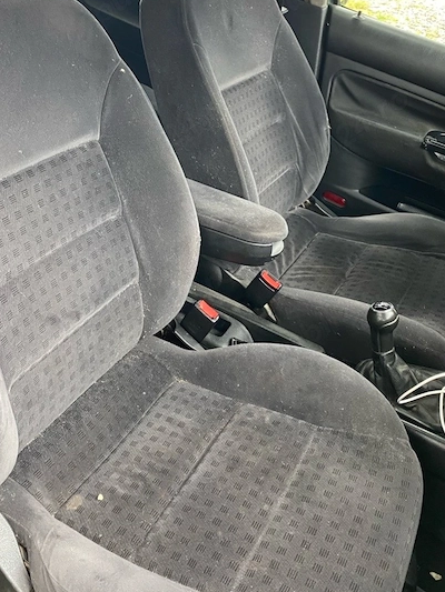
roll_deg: -11.8
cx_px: 208
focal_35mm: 39
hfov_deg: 36.8
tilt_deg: -26.0
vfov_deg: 46.6
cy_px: 170
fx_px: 668
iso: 250
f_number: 1.8
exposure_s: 1/60
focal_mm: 4.25
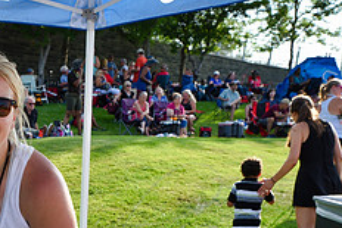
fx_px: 856
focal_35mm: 90
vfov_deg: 14.8
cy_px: 258
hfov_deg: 21.6
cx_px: -24
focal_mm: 36
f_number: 7.1
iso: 200
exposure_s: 1/200
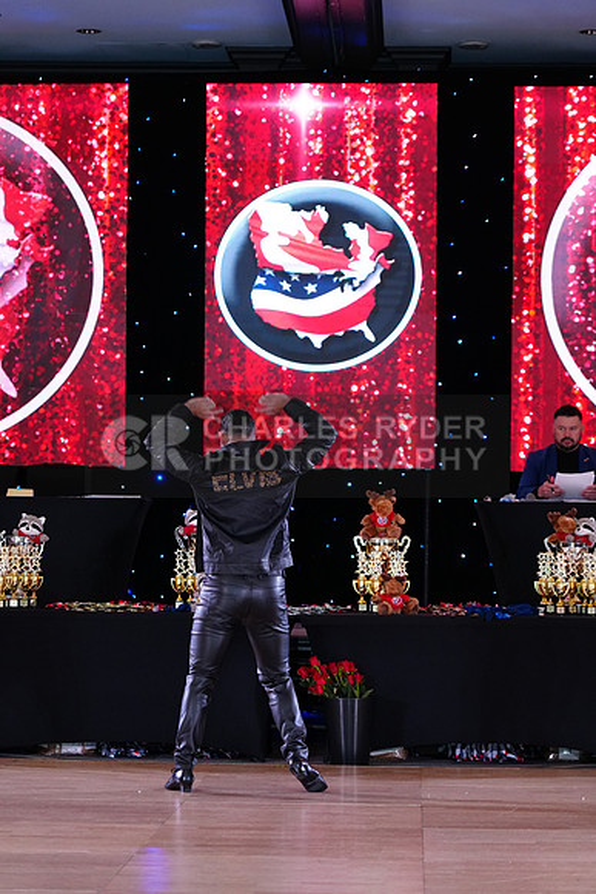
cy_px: 447
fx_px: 2606
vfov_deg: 19.5
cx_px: 298
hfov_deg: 13.0
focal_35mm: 105
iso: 2500
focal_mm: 105
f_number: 4
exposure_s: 1/250
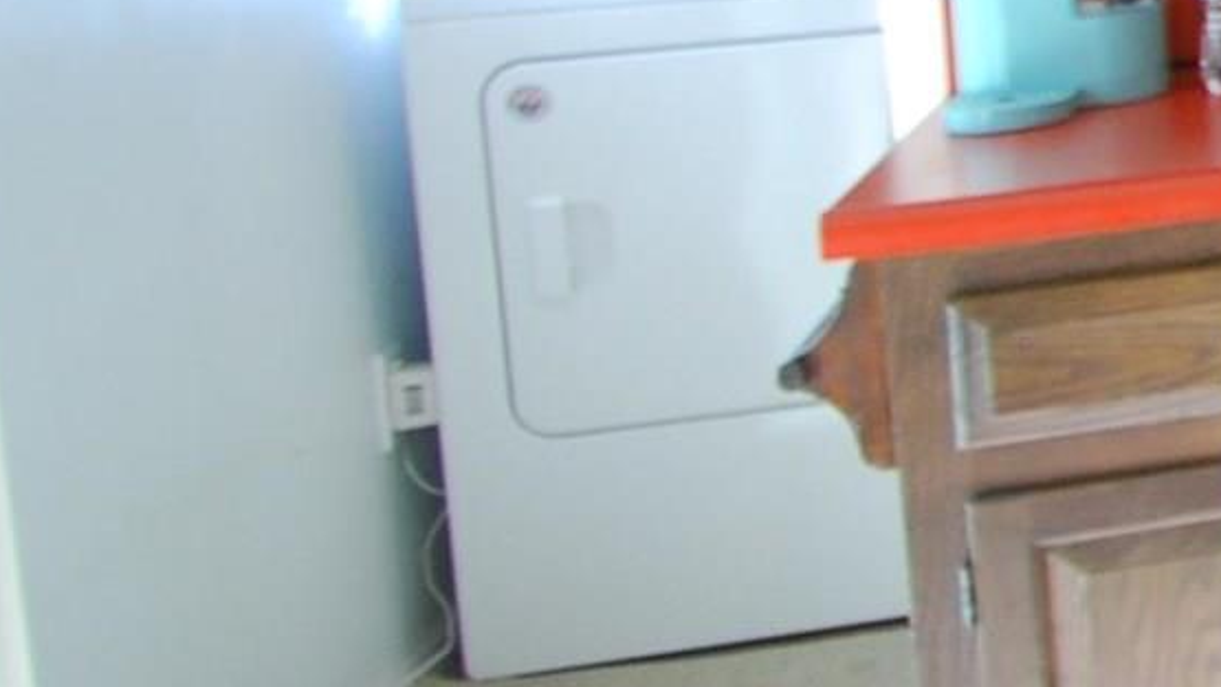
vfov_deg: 13.2
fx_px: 2816
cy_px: -288
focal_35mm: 87
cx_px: 3076
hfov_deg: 14.2
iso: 360
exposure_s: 1/30
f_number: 3.5
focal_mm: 10
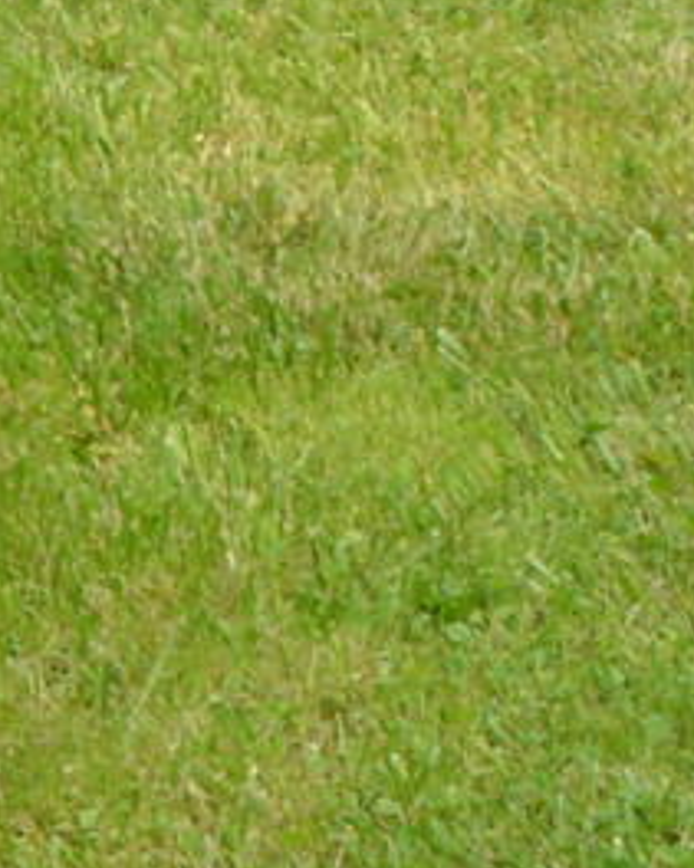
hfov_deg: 4.2
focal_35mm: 352
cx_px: -1625
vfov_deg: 5.5
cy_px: -385
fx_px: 9043
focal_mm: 22
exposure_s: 1/200
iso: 200
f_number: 7.1
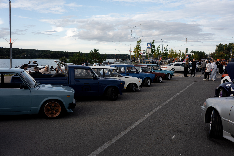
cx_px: 117
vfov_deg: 37.9
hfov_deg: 54.4
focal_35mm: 35
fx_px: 227
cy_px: 78
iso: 100
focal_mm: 35
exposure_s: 1/1000
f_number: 3.2
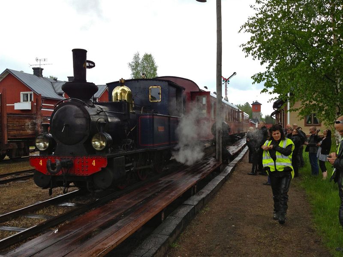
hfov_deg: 52.6
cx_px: 172
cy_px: 128
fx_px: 347
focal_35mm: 35
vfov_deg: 40.7
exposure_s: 1/484
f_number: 2.4
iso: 64
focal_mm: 4.28
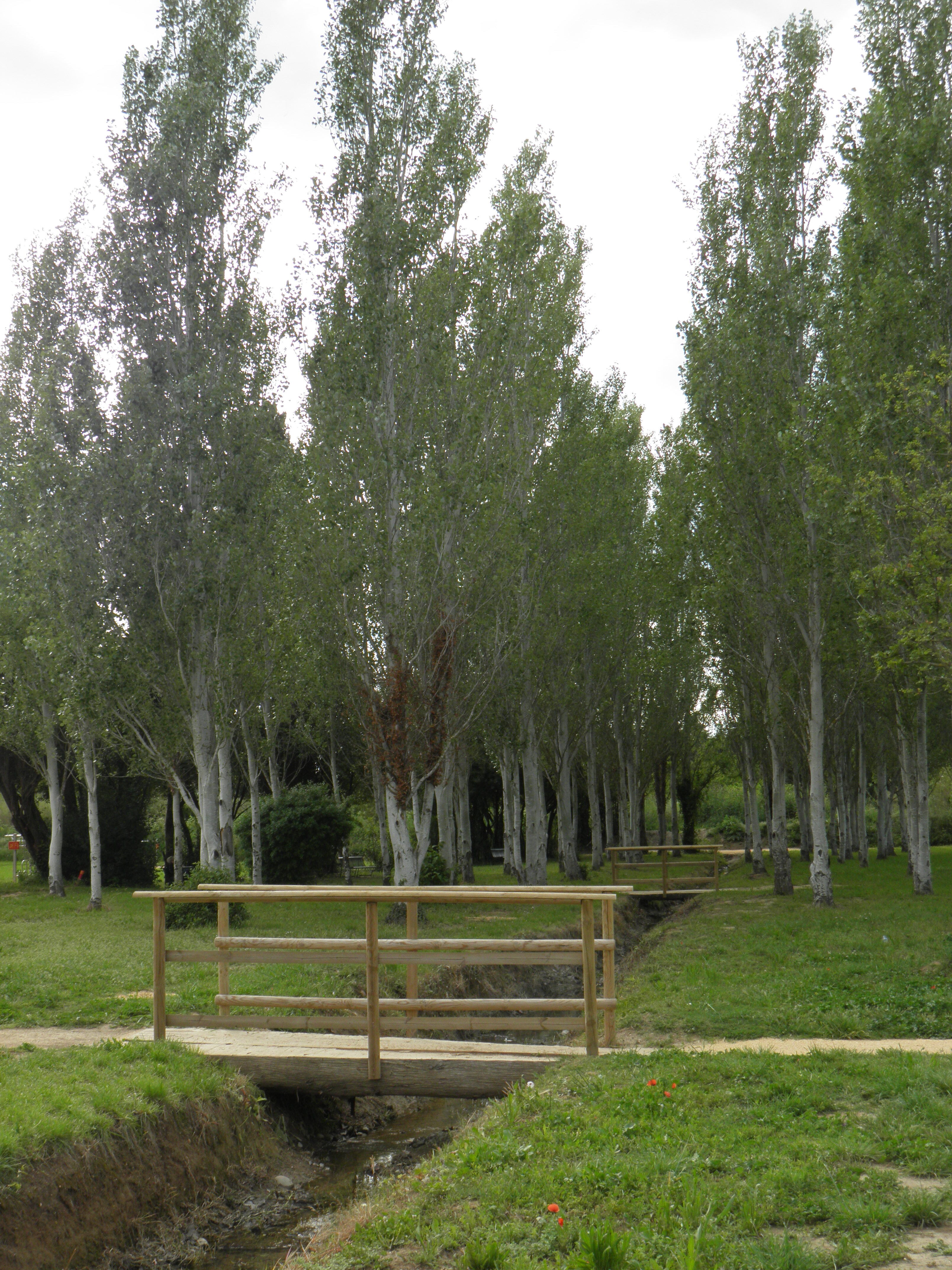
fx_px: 1797
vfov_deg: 38.9
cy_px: 635
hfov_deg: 29.7
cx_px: 476
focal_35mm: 49
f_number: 5.5
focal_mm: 8.9
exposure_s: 1/125
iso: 50
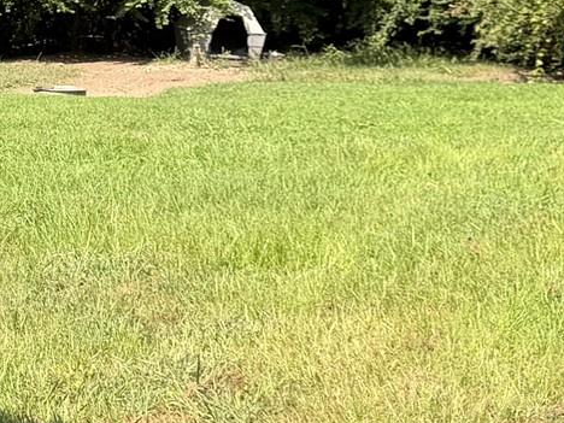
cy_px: -47
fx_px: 1711
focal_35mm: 105
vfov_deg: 13.8
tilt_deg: -2.4
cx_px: -234
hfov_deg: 17.2
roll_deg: -2.1
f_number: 1.78
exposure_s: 1/2232
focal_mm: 6.76
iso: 80
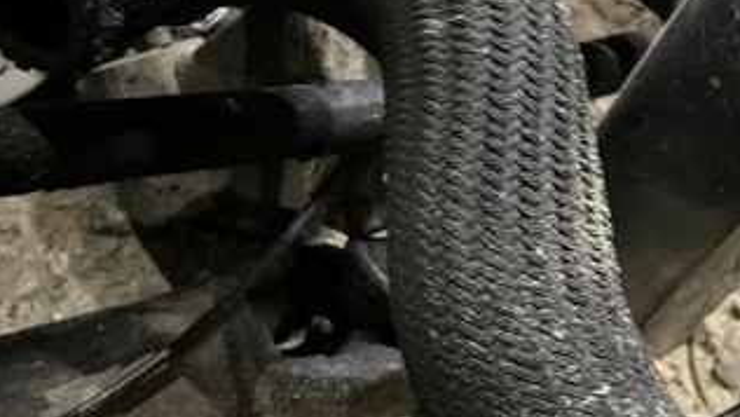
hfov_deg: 47.3
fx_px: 844
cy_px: 211
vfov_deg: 27.7
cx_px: 340
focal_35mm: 43
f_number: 1.6
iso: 1000
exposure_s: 1/25
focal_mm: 5.1
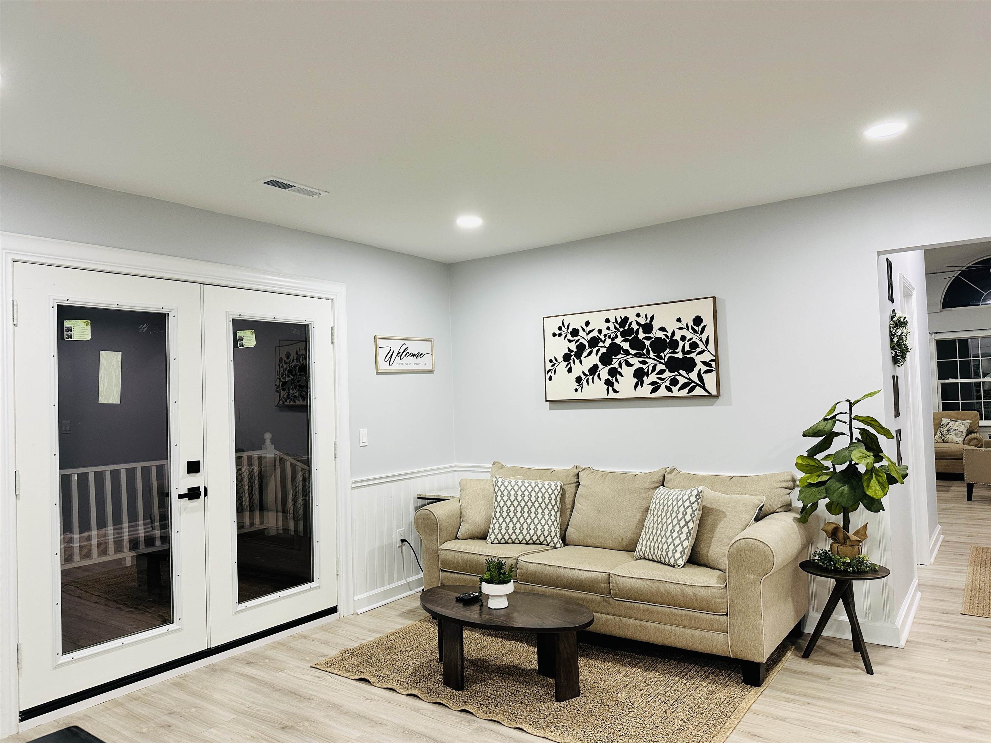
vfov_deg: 56.8
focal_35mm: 24
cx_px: 496
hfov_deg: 71.6
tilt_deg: +1.6
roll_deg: +1.7
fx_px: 687
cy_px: 372
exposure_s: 1/60
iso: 160
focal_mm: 6.86
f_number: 1.78
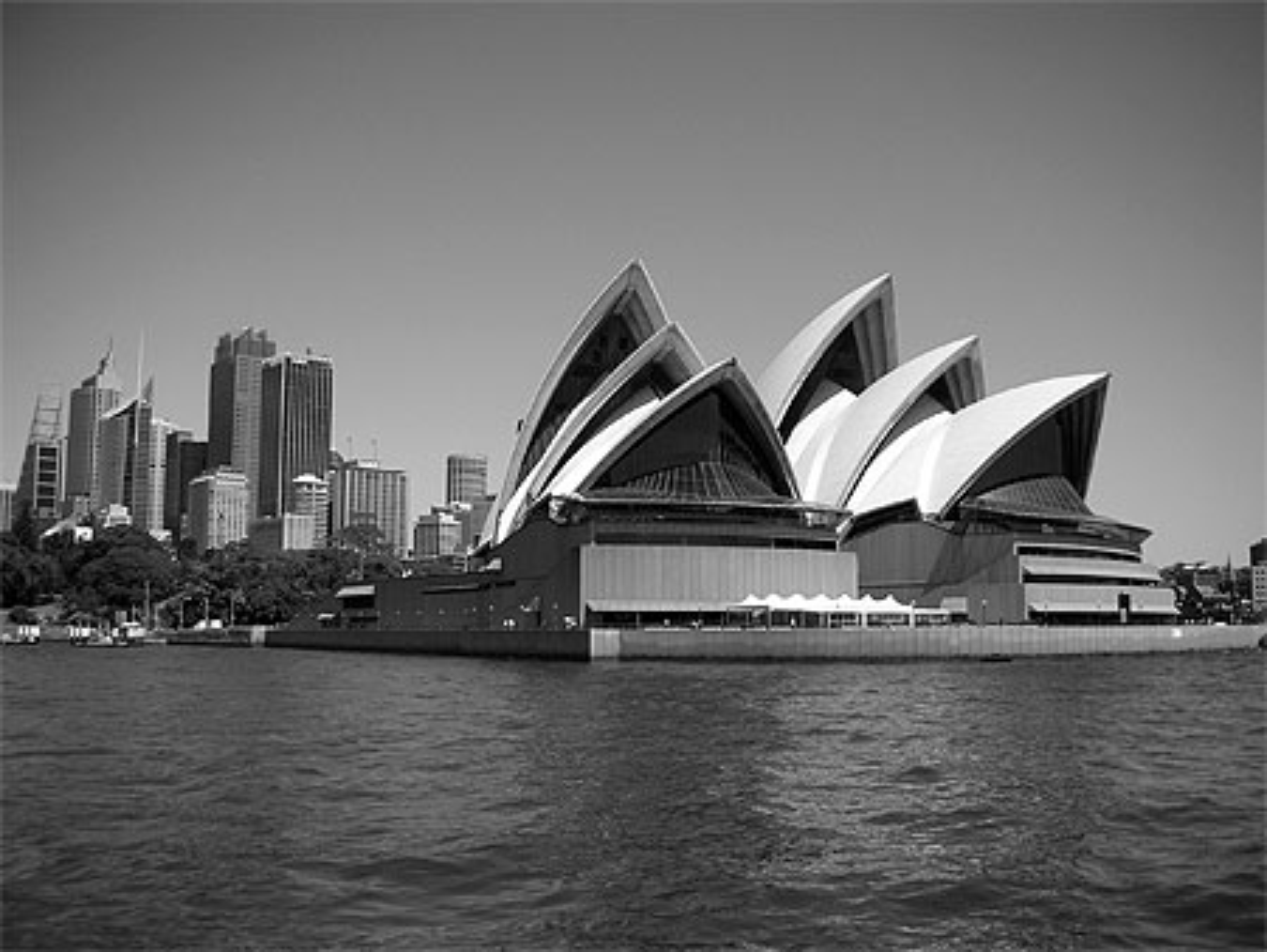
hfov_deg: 52.6
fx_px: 1282
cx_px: 634
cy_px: 476
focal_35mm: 35
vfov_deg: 40.7
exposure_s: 1/156
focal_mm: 5.8
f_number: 8.5
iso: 50
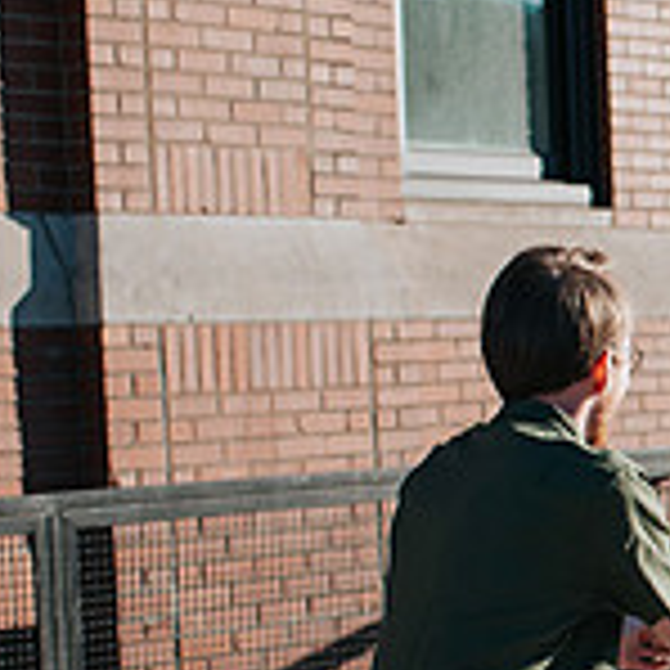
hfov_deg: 12.1
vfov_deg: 12.6
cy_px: 614
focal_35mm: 137
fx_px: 3000
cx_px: 1035
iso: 100
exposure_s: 1/1250
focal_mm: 35
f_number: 3.2
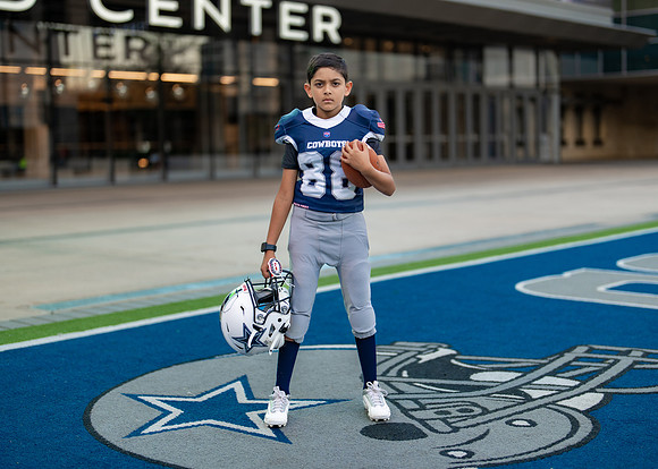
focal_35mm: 56
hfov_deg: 34.9
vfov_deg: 25.3
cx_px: 342
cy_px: 225
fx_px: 1047
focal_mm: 50
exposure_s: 1/400
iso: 160
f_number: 1.2
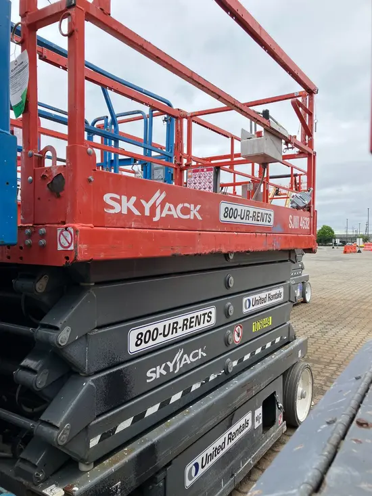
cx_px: 186
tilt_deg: -1.0
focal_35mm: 28
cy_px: 248
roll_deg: -0.3
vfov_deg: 63.4
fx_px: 401
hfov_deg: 49.8
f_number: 1.8
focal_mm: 3.99
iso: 32
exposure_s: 1/899
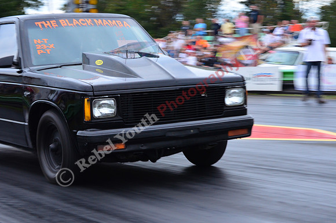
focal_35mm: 82
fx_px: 768
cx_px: 168
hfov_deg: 24.7
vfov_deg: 16.5
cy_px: 112
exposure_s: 1/200
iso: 1000
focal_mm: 55
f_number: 7.1
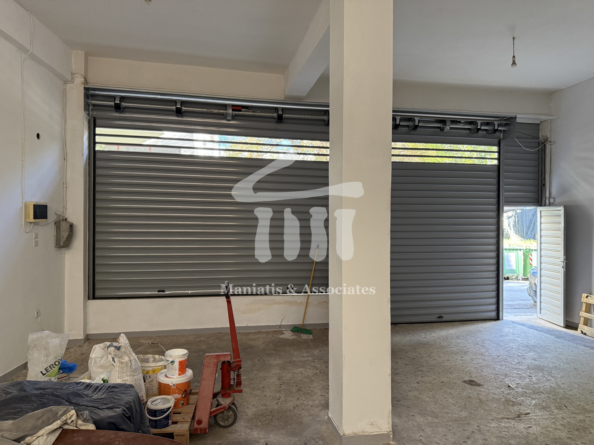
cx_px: 297
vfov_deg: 56.8
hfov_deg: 71.6
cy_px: 222
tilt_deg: +0.4
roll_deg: -0.6
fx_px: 412
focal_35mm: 24
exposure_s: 1/60
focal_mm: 6.76
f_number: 1.78
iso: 250
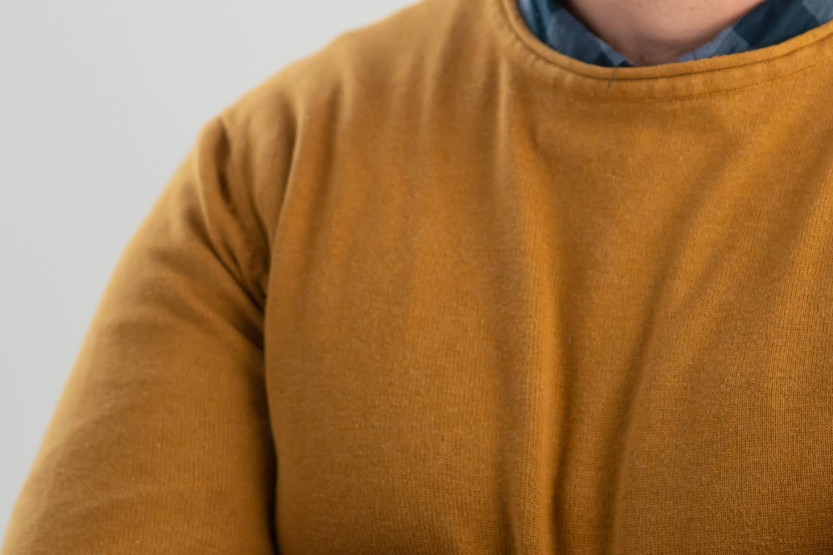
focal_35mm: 357
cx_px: 656
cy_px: -57
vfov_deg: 3.8
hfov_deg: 5.8
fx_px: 8259
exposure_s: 1/125
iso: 800
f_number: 2.8
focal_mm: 127
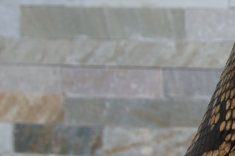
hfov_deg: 17.0
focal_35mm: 108
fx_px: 705
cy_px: 49
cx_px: 358
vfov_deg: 12.6
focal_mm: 17
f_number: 5
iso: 200
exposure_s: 1/50
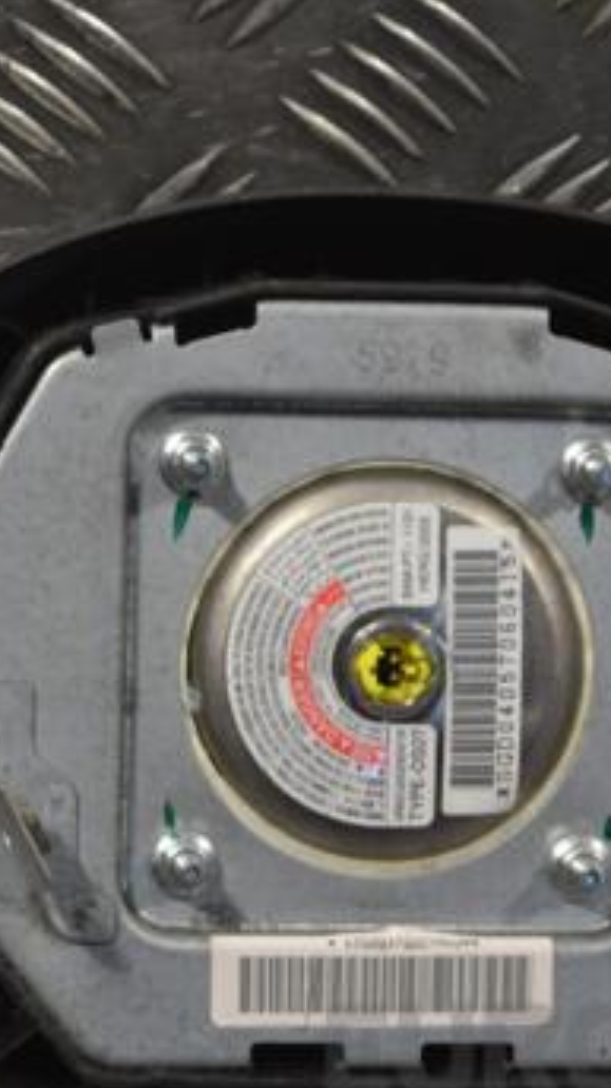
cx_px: 266
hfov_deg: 8.0
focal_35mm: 151
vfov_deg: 14.2
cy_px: 629
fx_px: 4355
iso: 400
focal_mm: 55
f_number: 5.6
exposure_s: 1/100
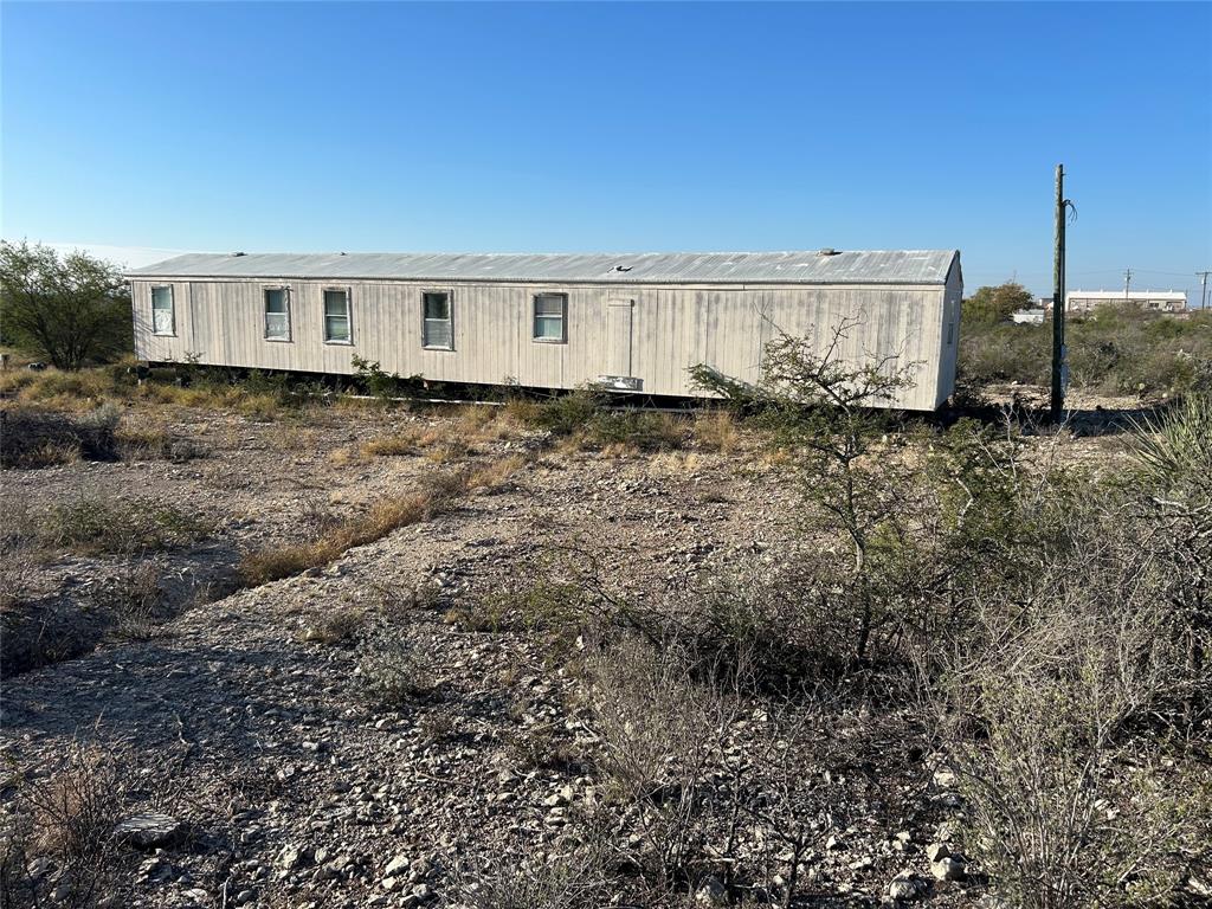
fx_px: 910
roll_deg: -0.3
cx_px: 606
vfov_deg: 53.1
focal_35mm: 26
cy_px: 454
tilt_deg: -11.5
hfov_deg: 67.3
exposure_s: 1/3571
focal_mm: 5.7
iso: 50
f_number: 1.5
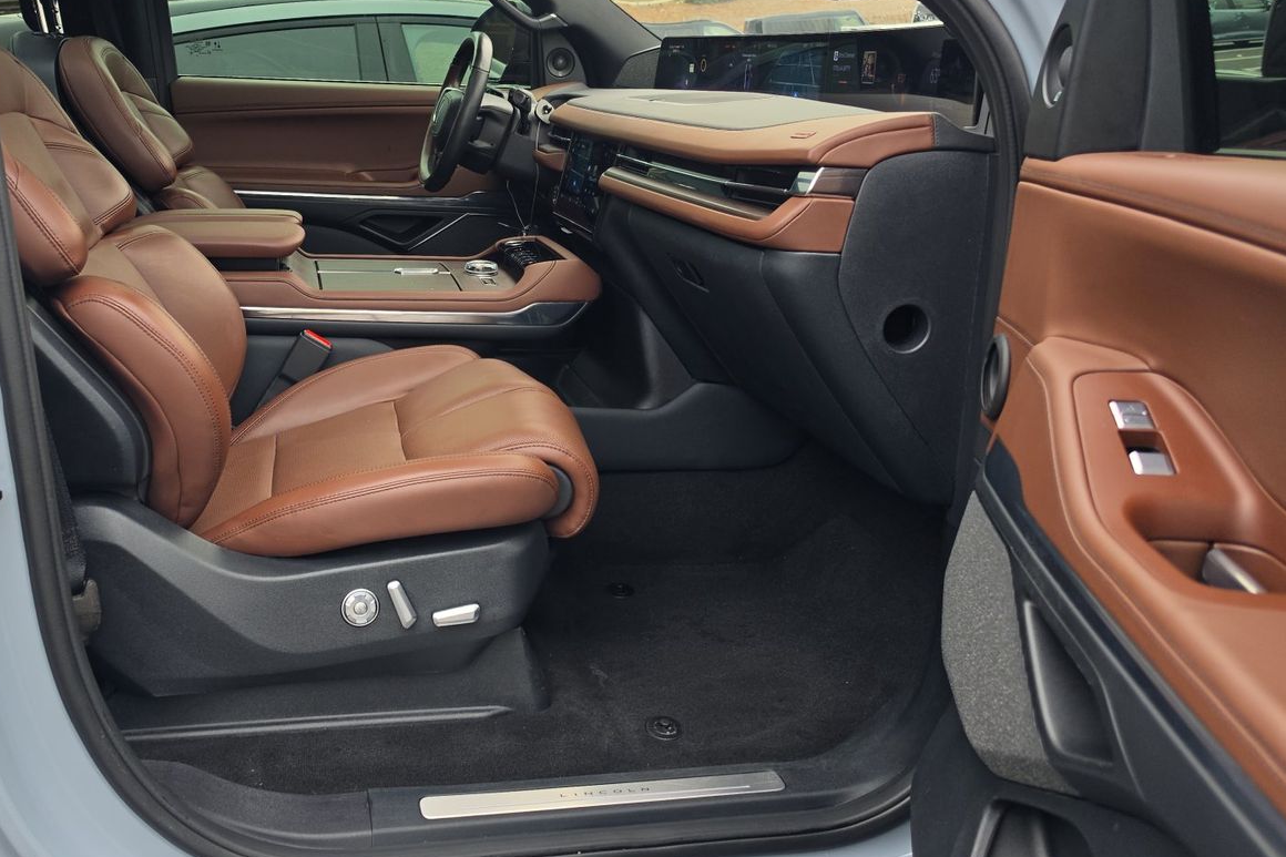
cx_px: 479
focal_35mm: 33
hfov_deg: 56.5
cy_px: 296
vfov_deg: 39.6
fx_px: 1179
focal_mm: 6.5
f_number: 1.4
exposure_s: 1/136
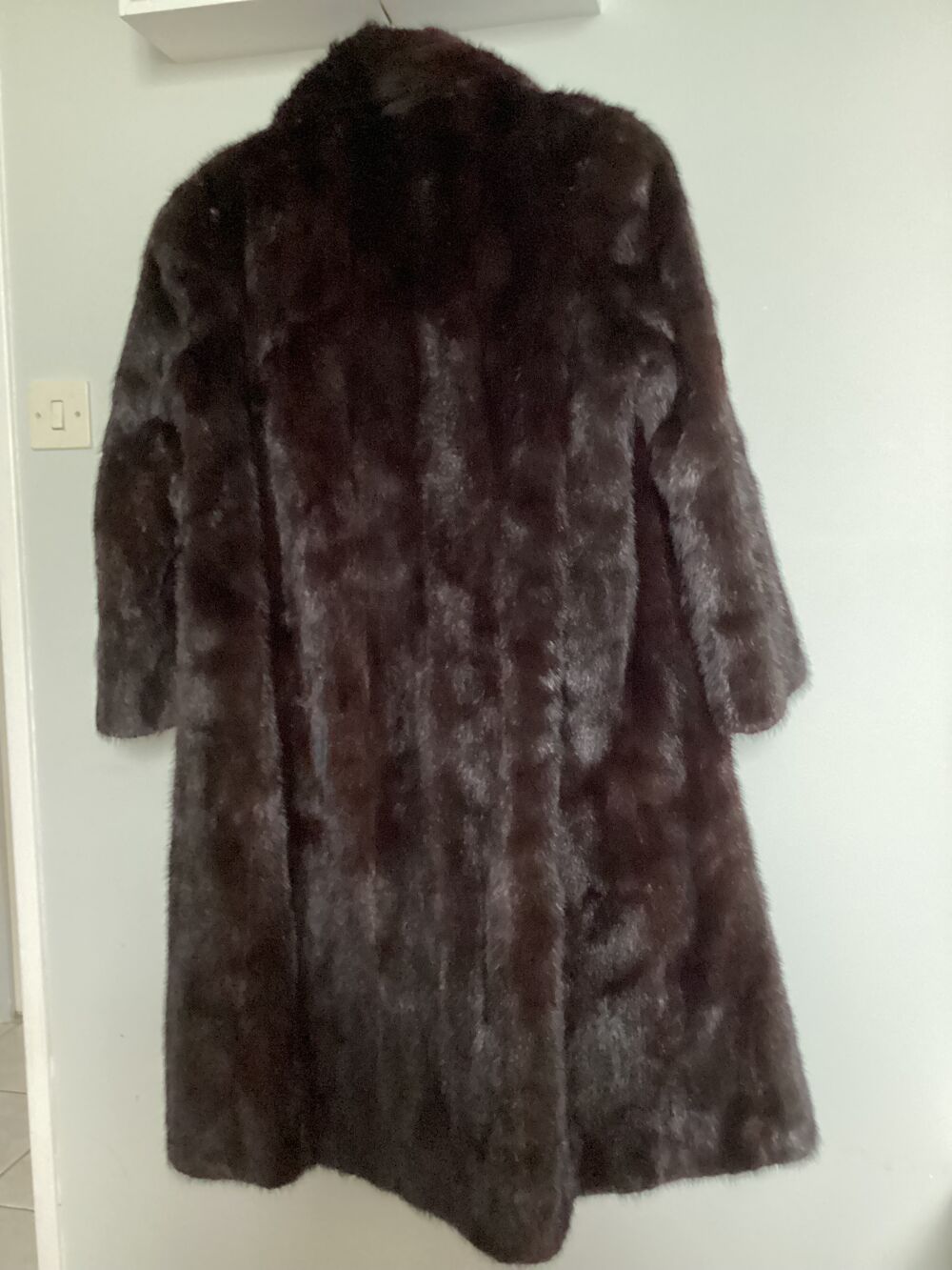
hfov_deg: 45.4
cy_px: 635
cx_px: 476
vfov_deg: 58.3
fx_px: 1137
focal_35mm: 31
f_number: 2.4
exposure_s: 1/20
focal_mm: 3.3
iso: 640
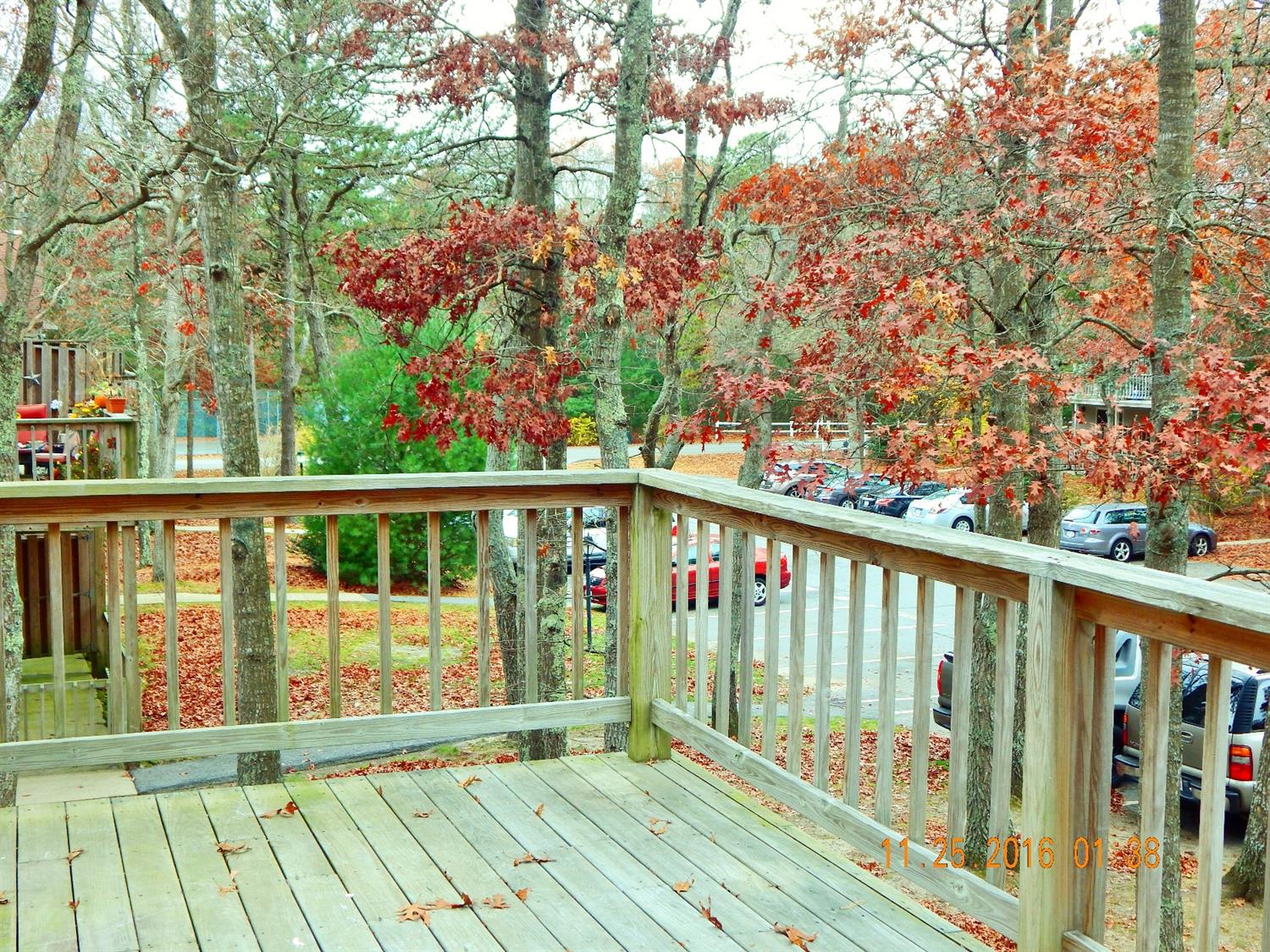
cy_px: 476
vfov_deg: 33.6
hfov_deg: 43.9
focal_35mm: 43
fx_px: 1577
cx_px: 635
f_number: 3.6
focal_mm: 7.7
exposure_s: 1/50
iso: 125
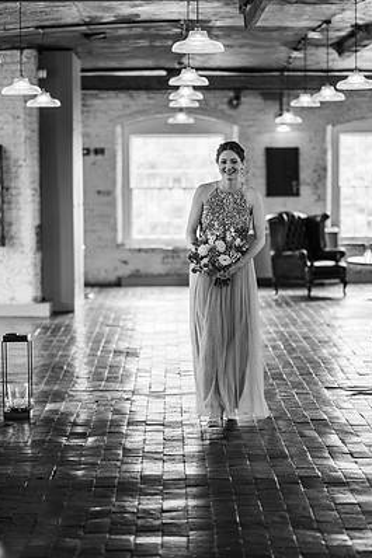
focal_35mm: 96
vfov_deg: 21.2
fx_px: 1489
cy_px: 245
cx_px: 182
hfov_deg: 14.2
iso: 110
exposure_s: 1/200
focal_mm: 85
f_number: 1.8
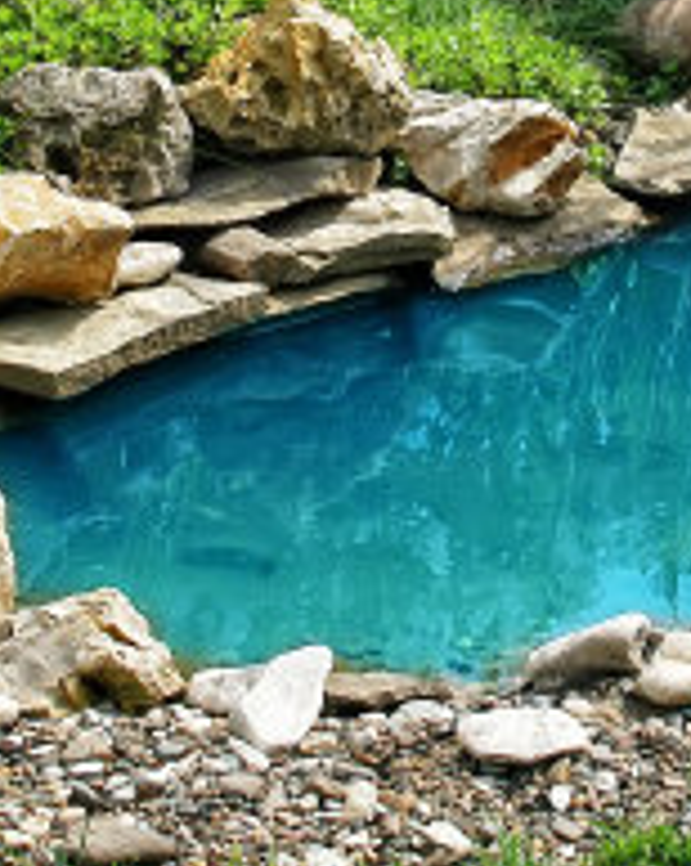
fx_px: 3661
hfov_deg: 10.7
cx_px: 651
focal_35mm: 143
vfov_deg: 13.3
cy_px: 52
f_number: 9
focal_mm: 32
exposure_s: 1/320
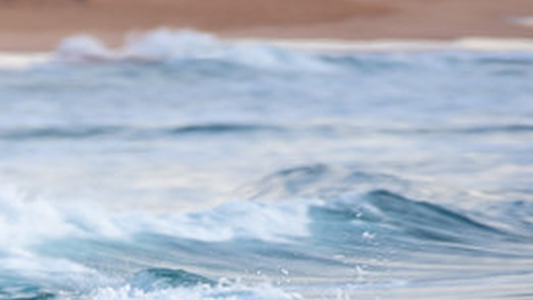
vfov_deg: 0.7
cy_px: 356
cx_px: 4
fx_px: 24712
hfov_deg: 1.2
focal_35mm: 1748
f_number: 5.6
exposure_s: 1/50
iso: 140
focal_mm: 500
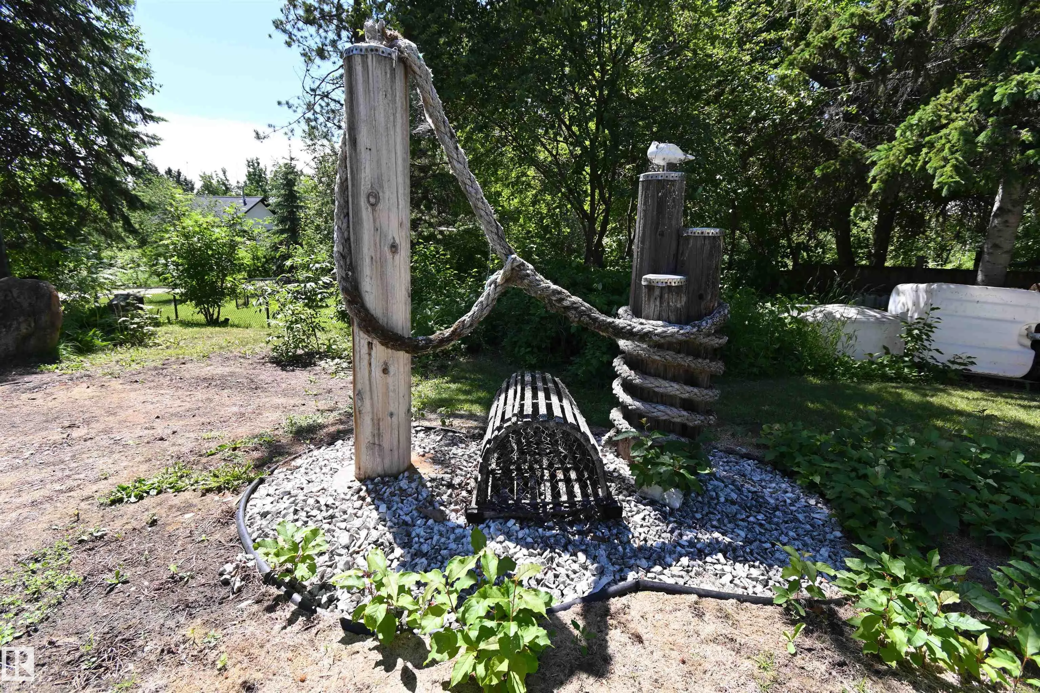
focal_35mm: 15
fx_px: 433
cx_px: 520
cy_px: 346
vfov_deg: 77.3
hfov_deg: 100.4
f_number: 5.6
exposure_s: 1/250
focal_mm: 10
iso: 110
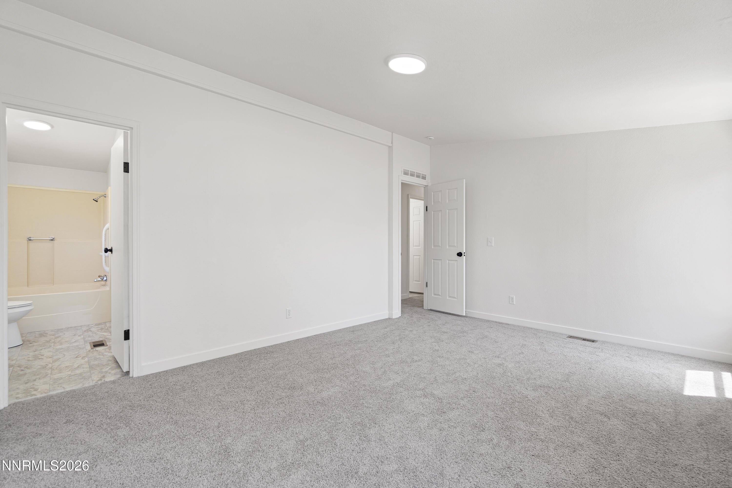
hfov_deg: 100.4
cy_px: 244
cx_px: 366
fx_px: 305
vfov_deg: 77.3
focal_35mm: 15
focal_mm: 10
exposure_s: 1/3
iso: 100
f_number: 6.3
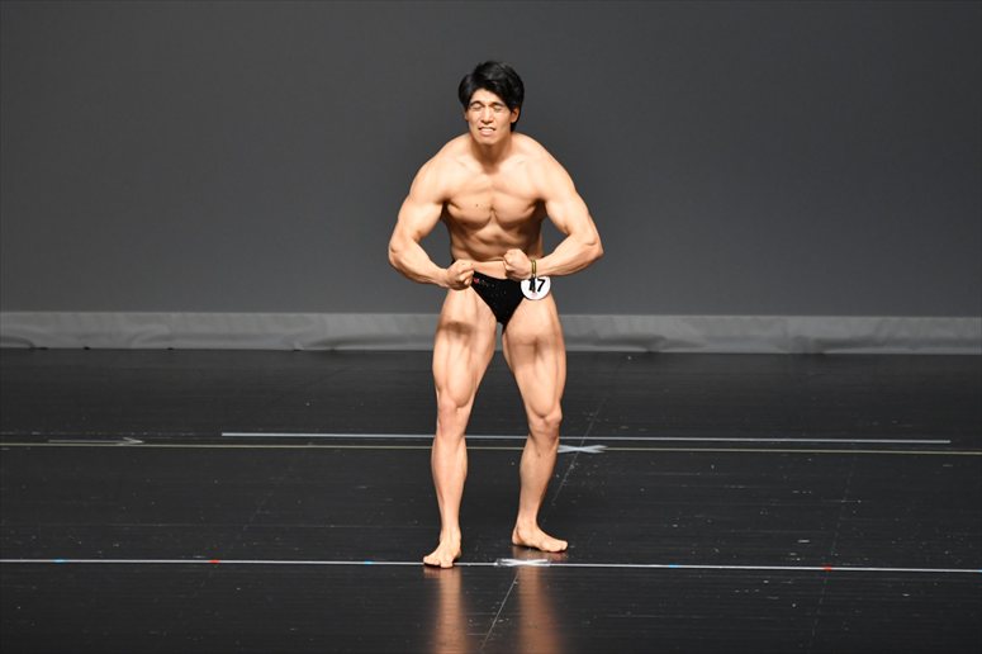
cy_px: 327
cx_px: 491
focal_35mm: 315
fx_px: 8588
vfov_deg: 4.4
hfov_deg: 6.5
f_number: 5.6
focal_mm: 210
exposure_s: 1/400
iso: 2500
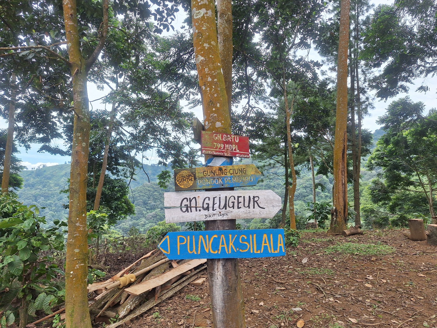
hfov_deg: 73.9
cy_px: 164
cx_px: 218
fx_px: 290
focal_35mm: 23
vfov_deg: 58.9
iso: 40
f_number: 1.8
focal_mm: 5.54
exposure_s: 1/1111
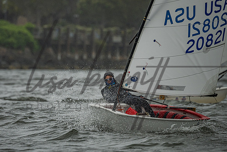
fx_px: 3441
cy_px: 57
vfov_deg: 2.5
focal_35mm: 546
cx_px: 75
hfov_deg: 3.8
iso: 320
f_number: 5.6
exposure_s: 1/2500
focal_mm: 400
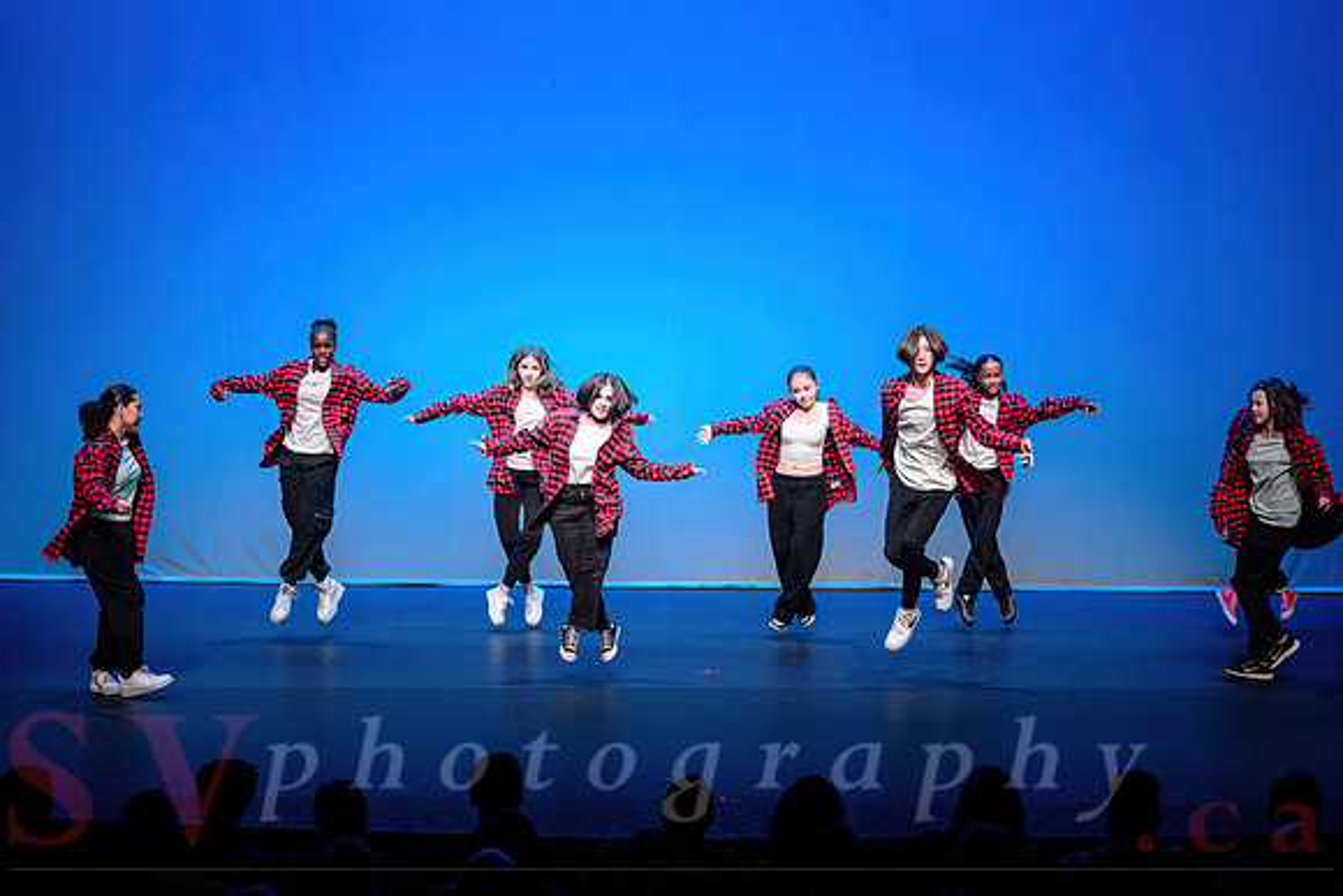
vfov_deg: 14.8
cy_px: 448
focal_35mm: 93
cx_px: 661
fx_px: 3452
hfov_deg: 22.0
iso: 1250
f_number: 2.8
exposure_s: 1/400
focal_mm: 90
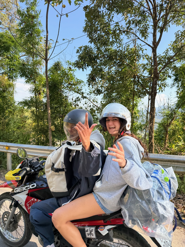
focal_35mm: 24
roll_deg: -2.7
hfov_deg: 56.8
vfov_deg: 71.6
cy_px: 124
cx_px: 92
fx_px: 171
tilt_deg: -0.9
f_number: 1.78
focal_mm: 6.76
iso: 100
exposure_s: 1/757
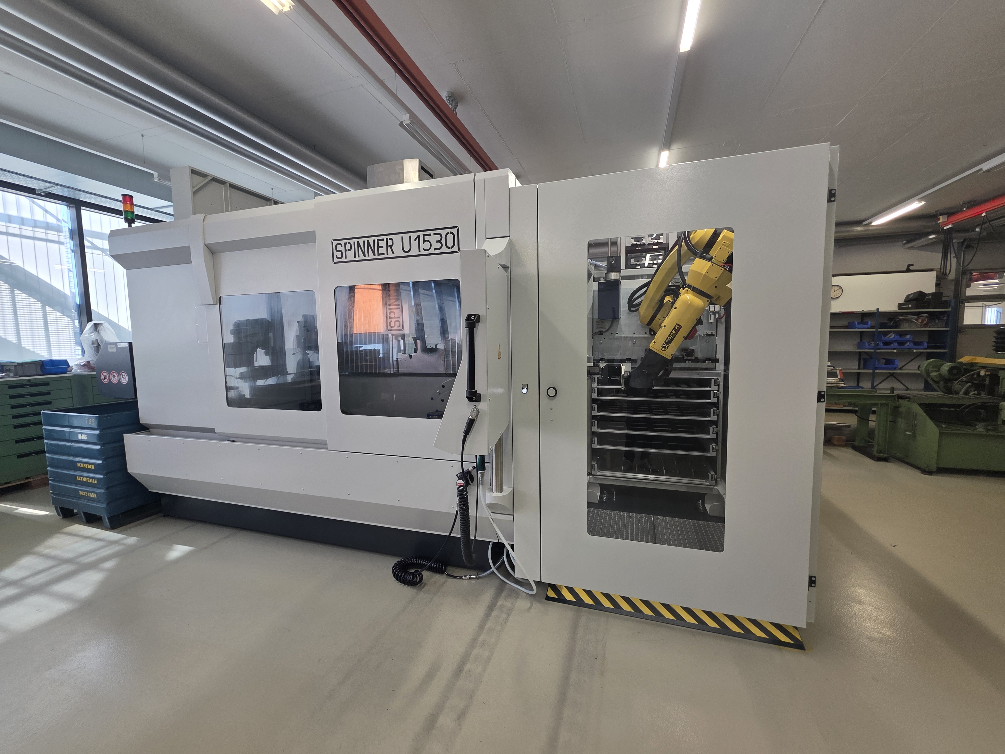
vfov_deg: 89.9
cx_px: 502
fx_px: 377
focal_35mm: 13
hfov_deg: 106.2
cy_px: 377
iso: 50
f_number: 1.9
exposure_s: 1/100
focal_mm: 2.2
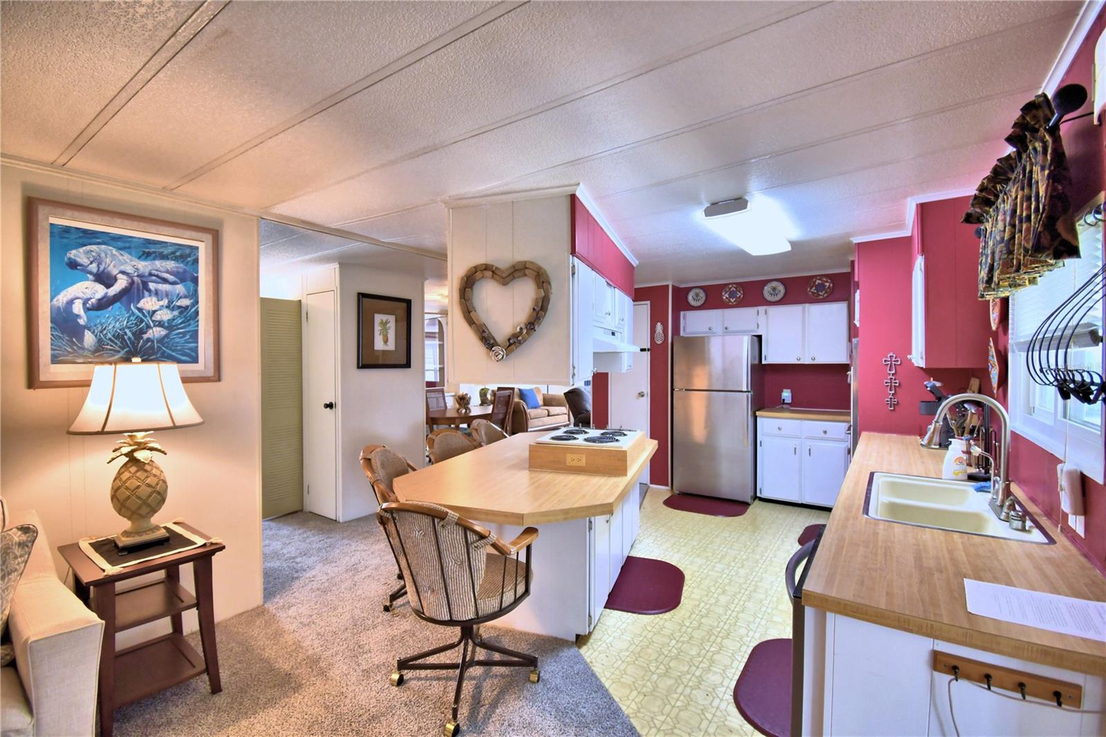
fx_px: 461
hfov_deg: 100.4
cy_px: 368
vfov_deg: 77.3
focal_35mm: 15
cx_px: 553
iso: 400
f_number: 4.5
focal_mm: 10
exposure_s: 1/30
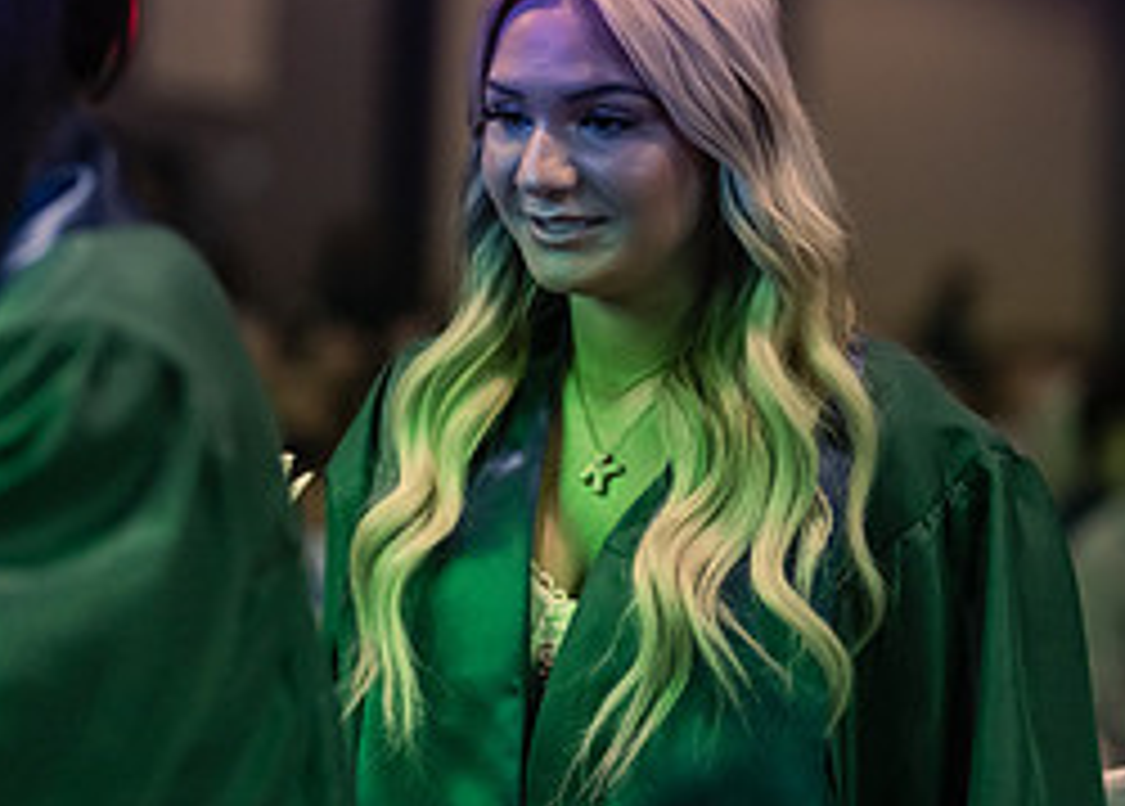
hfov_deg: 16.3
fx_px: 3933
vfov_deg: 11.7
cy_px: 338
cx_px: 630
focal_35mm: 123
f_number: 1.2
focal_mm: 50
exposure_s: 1/500
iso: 1250
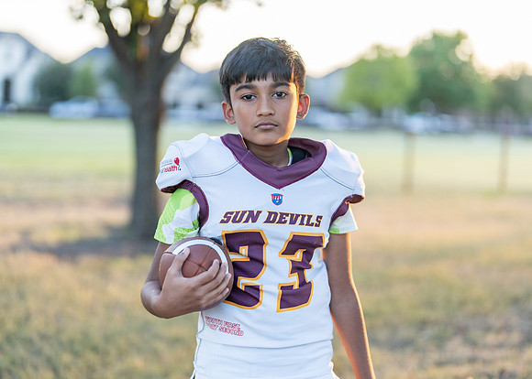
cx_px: 273
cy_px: 192
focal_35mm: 57
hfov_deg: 34.4
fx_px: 859
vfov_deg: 24.9
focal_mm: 50
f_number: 1.2
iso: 160
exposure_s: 1/500
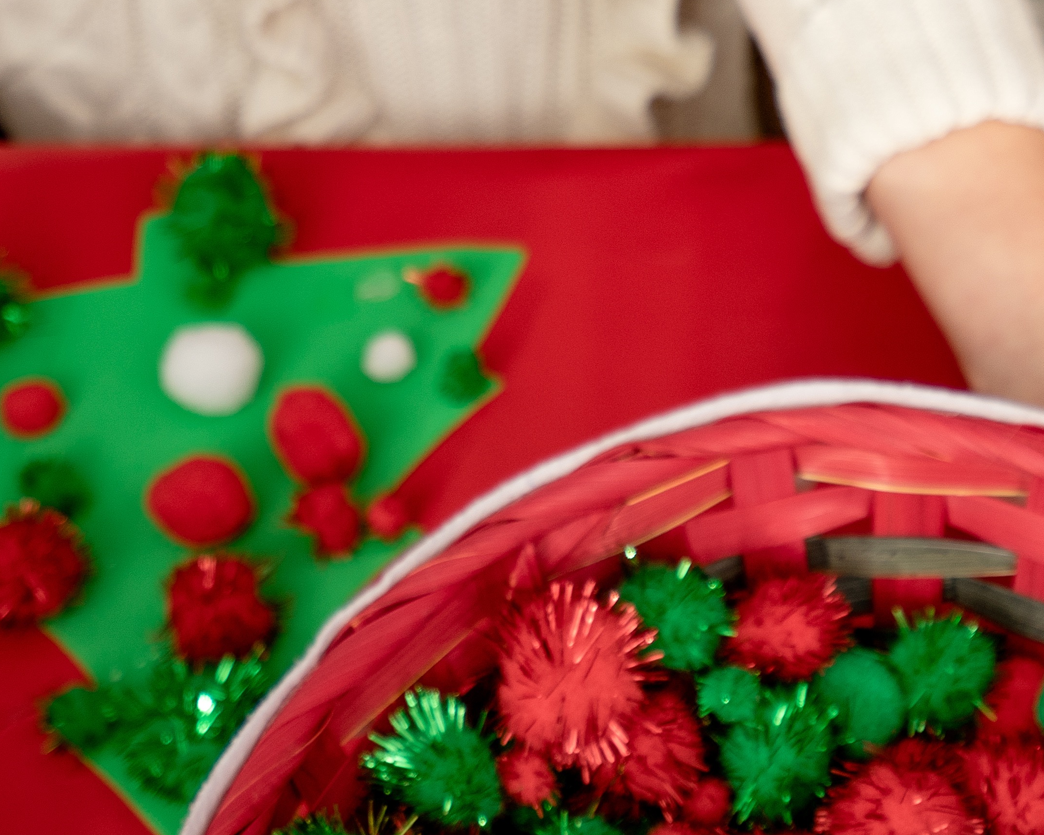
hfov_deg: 17.3
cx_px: 1022
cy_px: 68
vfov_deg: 14.0
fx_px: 3368
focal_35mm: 109
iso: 50
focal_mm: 35
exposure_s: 1/50
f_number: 4
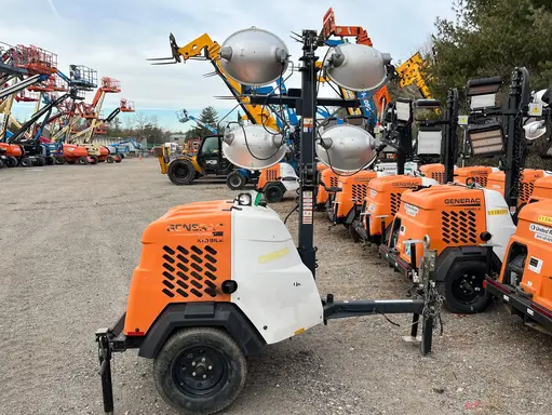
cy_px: 205
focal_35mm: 28
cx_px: 291
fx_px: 447
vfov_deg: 49.8
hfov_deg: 63.4
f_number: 1.6
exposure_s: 1/885
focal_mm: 5.1
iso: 50
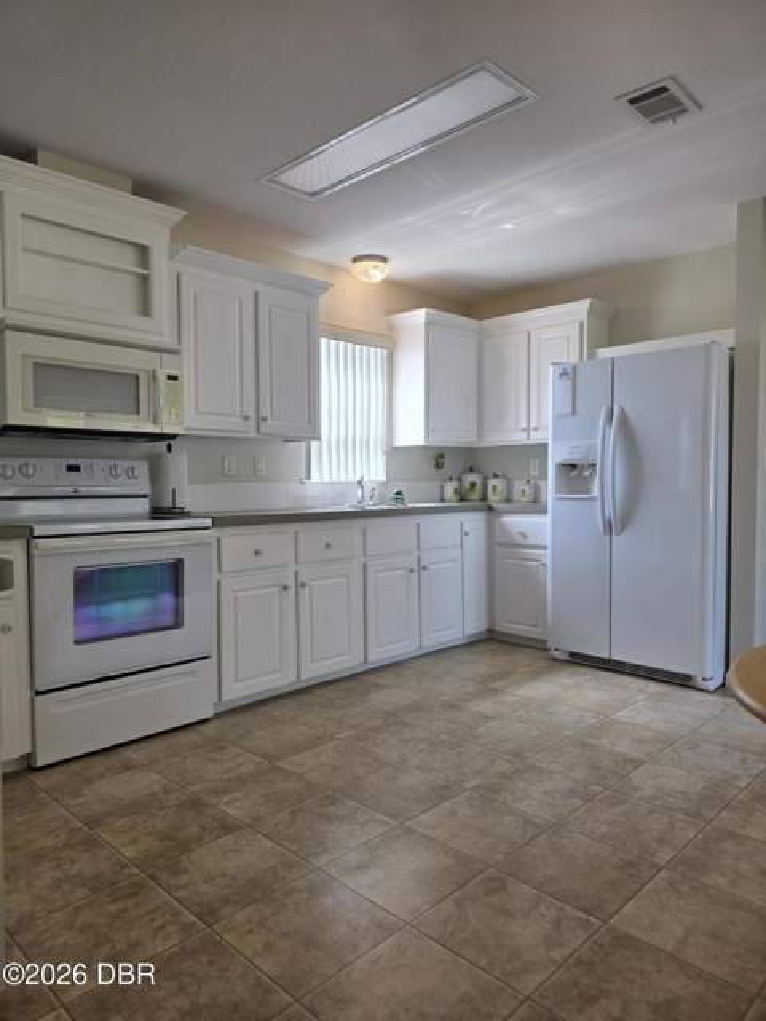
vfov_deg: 73.9
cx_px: 383
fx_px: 679
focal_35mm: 23
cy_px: 510
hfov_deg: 58.9
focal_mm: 6.3
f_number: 1.7
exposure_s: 1/120
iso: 40
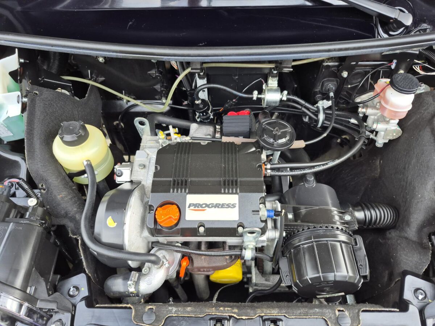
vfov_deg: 58.9
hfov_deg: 73.9
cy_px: 163
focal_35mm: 23
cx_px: 218
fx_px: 289
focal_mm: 5.4
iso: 50
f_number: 1.8
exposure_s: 1/180
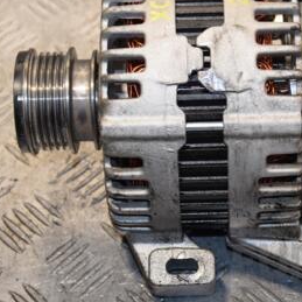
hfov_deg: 13.1
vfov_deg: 13.1
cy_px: 106
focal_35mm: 133
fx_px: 1313
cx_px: 211
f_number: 5.6
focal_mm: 45
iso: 800
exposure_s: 1/200
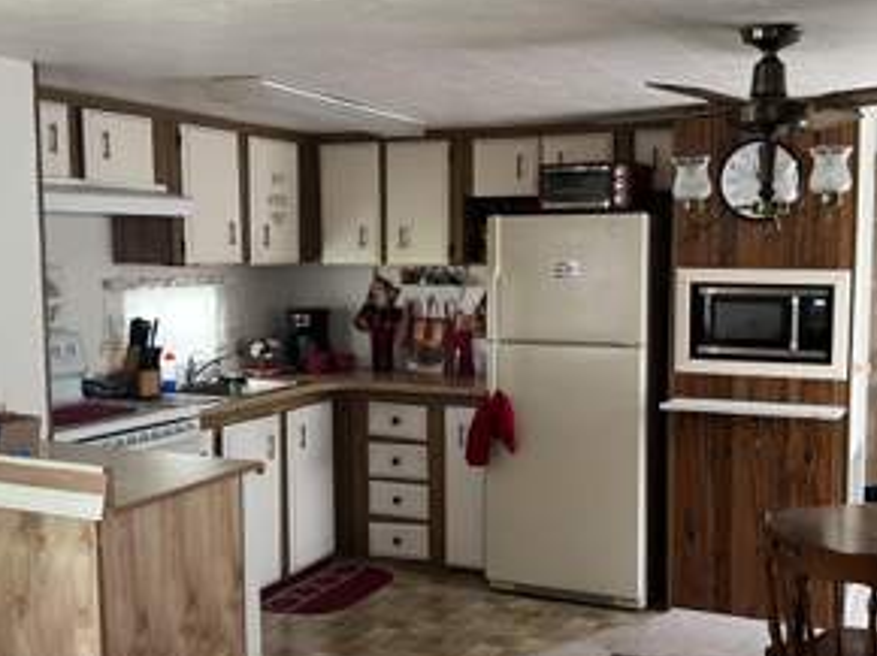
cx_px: 466
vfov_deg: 33.5
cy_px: 373
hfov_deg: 43.9
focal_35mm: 43
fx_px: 1089
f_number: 1.5
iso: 200
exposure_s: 1/60
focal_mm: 5.7
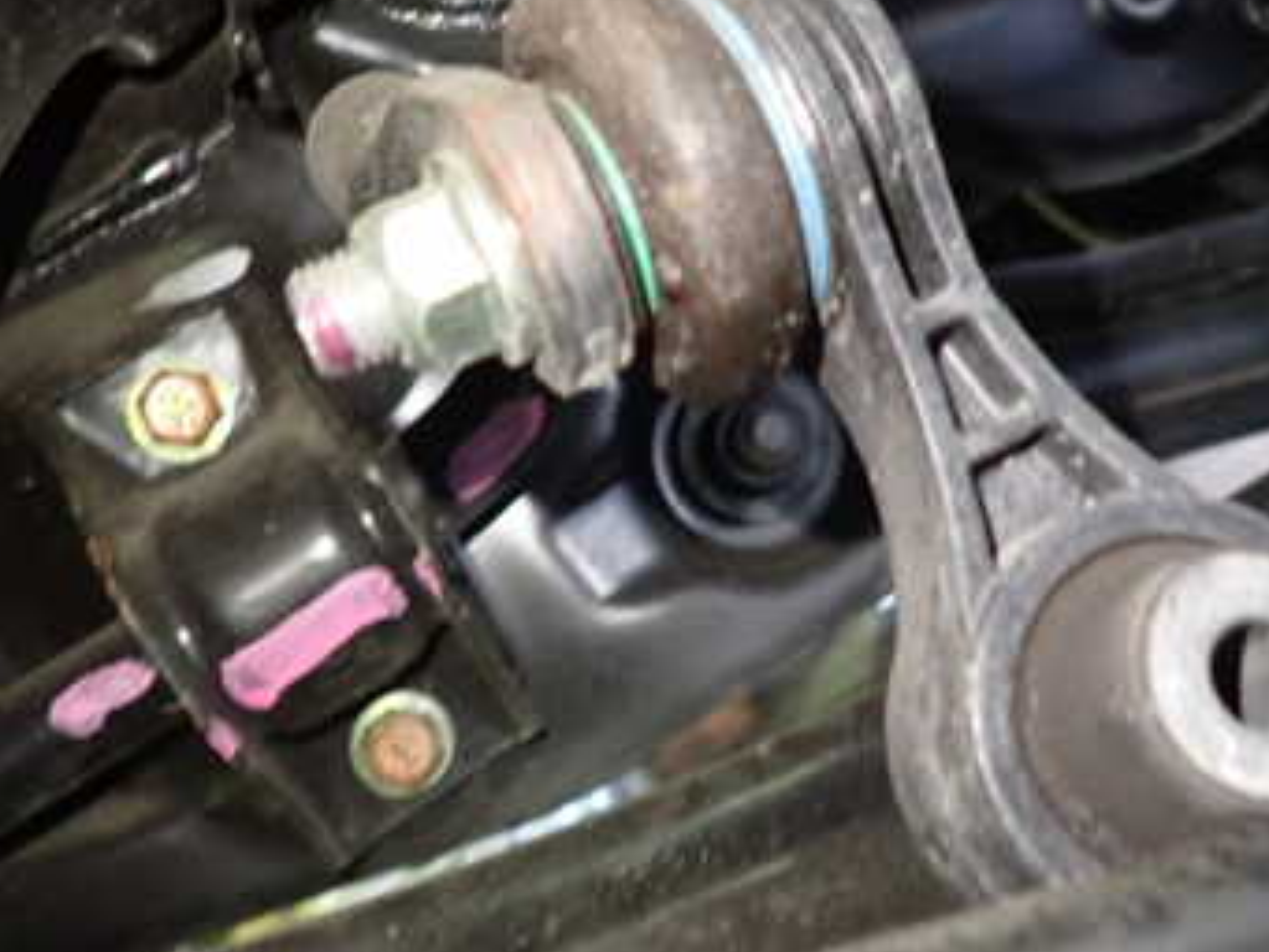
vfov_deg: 32.9
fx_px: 1614
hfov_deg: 42.9
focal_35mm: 44
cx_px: 696
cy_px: 480
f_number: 2
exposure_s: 1/25
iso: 800
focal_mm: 4.5
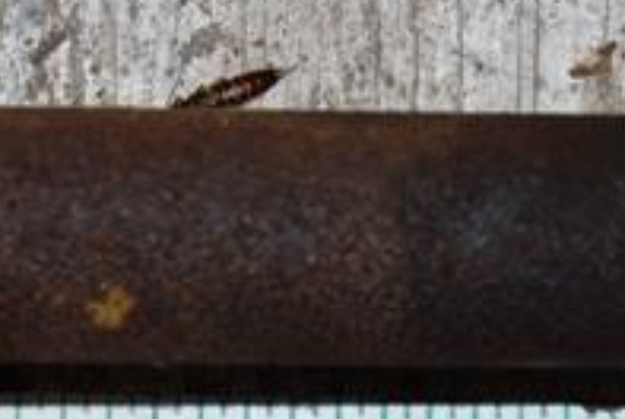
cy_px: 524
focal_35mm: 292
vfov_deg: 4.7
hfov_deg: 7.0
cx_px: 279
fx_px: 5077
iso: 200
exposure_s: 1/60
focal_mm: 48
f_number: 5.6
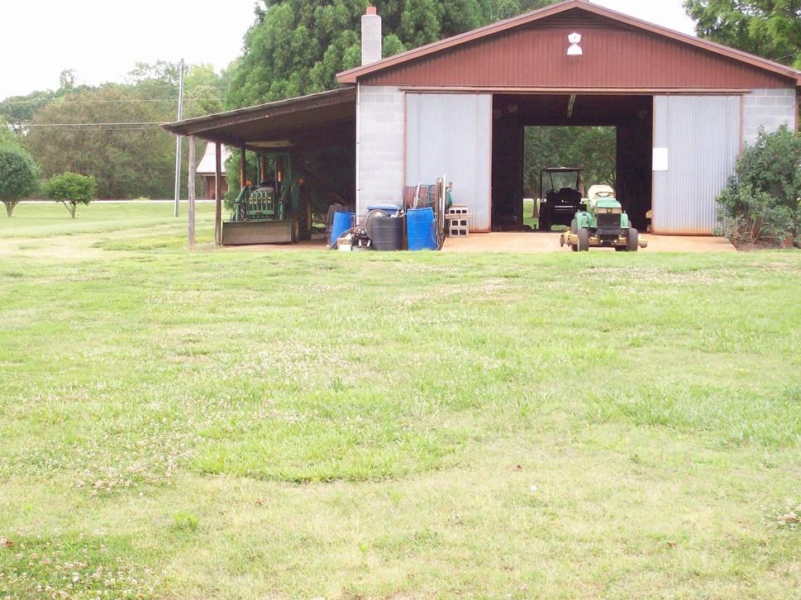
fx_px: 1712
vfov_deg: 19.9
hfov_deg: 26.3
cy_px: 312
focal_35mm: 74
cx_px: 411
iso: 200
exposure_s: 1/214
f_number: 3.8
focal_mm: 11.6
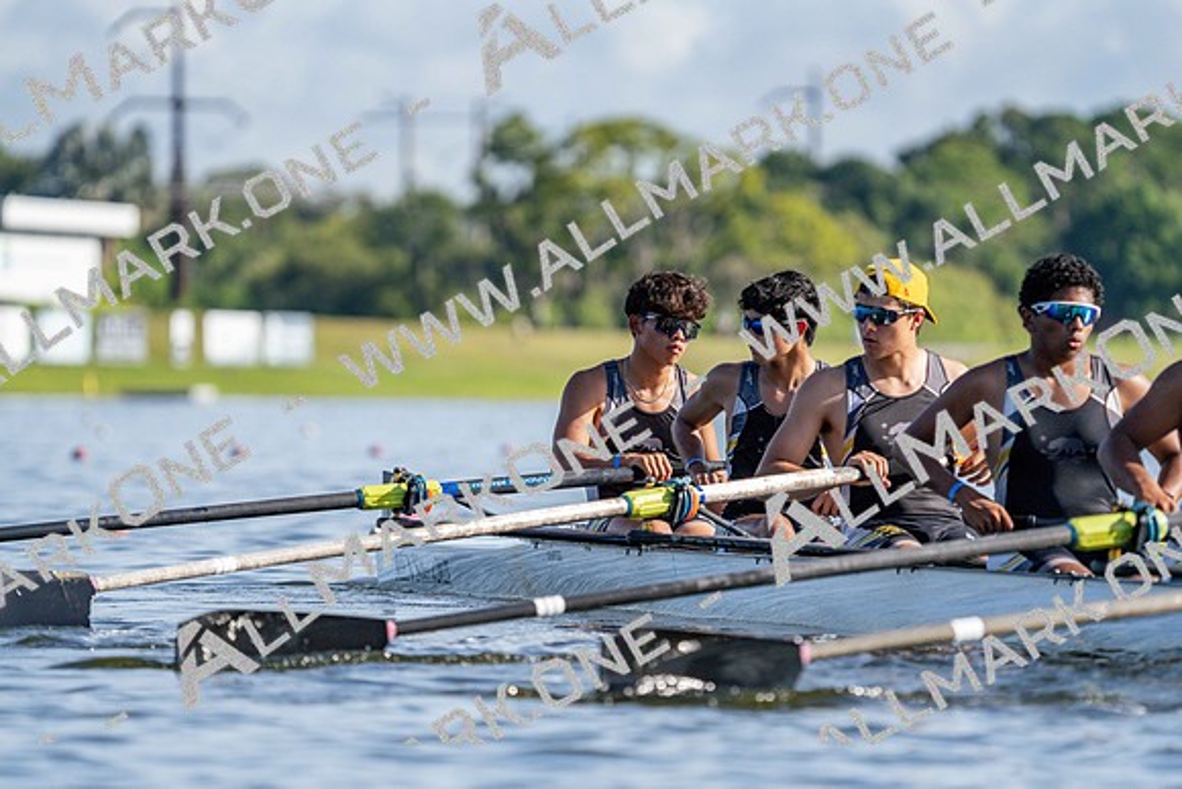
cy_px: 394
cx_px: 591
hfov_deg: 5.2
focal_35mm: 394
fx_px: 12939
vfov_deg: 3.5
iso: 400
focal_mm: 394
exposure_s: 1/2500
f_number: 6.3
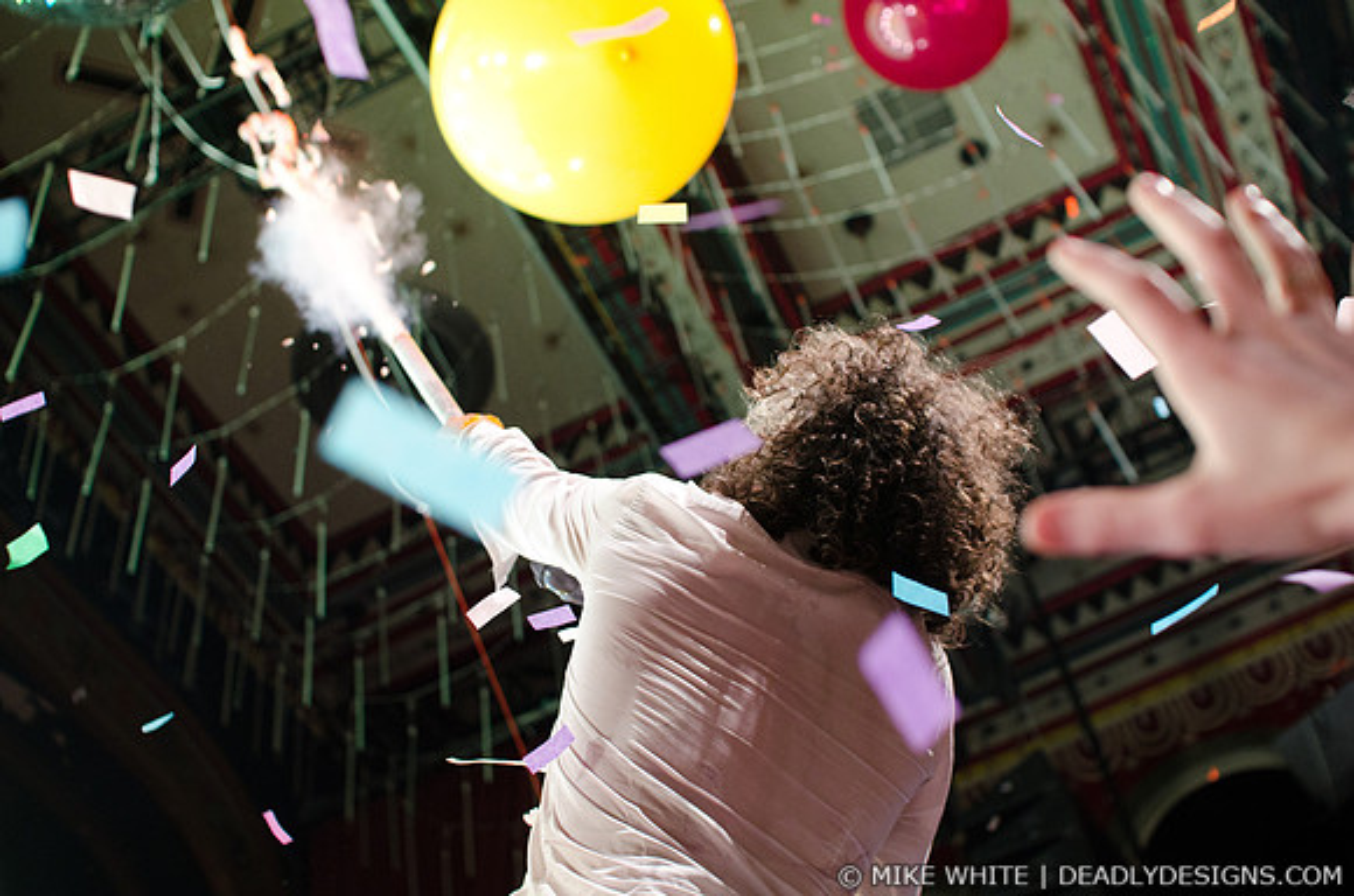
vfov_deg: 29.7
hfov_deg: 43.7
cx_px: 677
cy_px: 448
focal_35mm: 45
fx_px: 1689
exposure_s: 1/500
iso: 1600
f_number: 3.5
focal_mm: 30
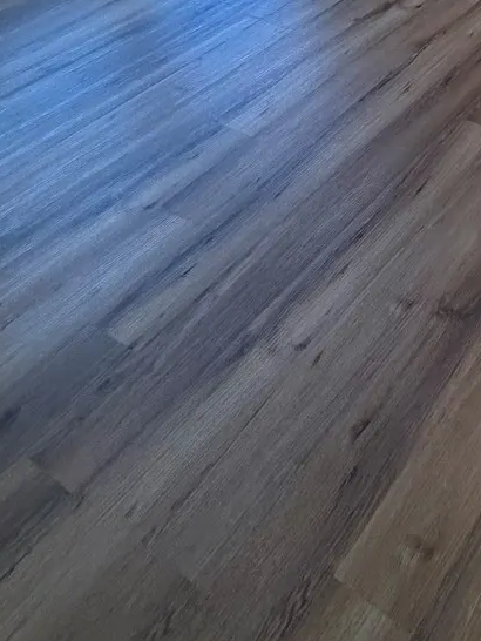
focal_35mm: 41
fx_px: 759
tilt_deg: -11.3
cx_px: 653
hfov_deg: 27.9
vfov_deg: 30.8
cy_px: -264
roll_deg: +0.8
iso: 100
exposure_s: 1/120
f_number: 2.2
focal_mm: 2.22
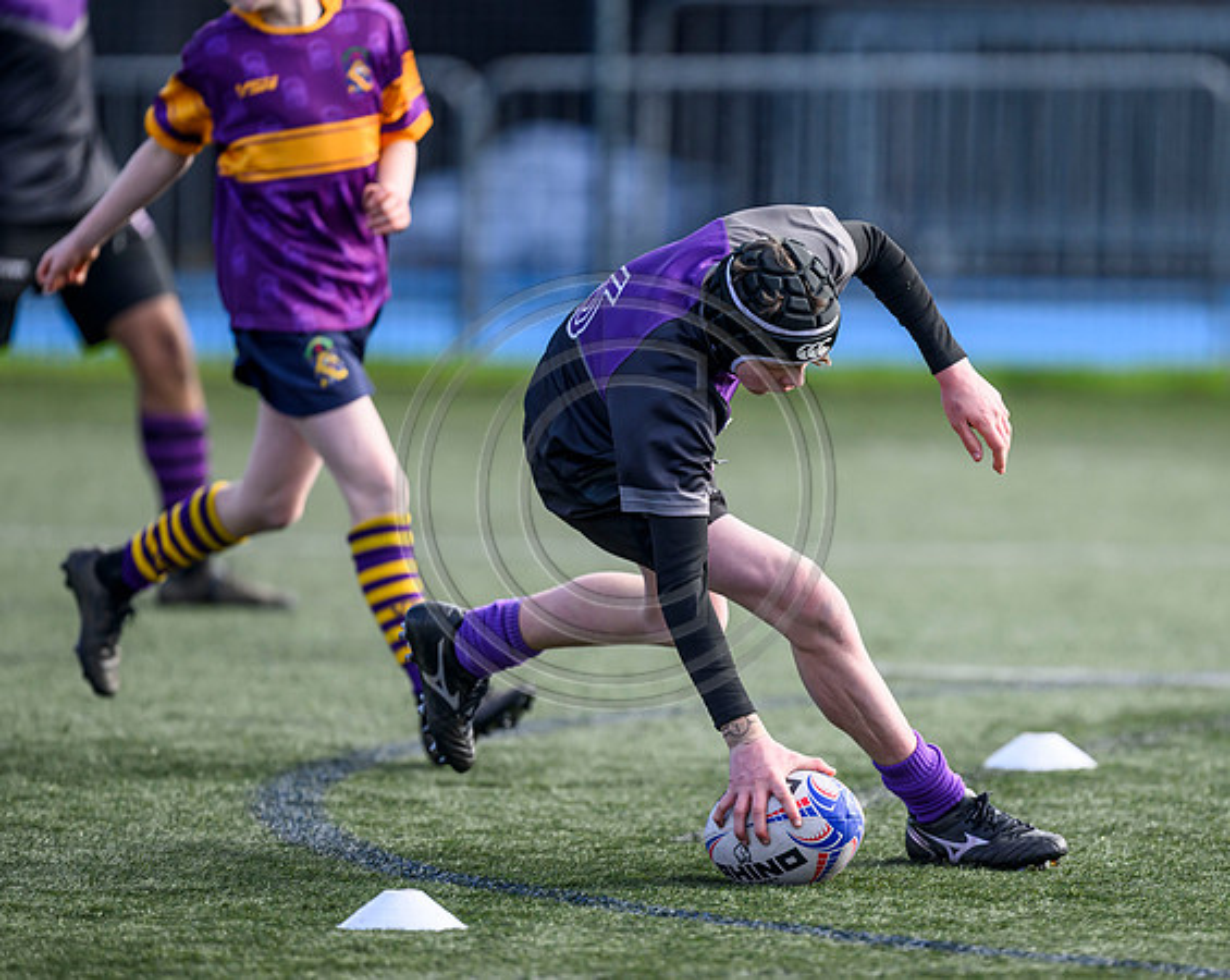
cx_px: 751
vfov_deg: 3.3
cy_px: 494
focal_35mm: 463
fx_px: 16833
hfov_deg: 4.2
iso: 500
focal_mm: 400
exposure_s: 1/3200
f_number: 3.2
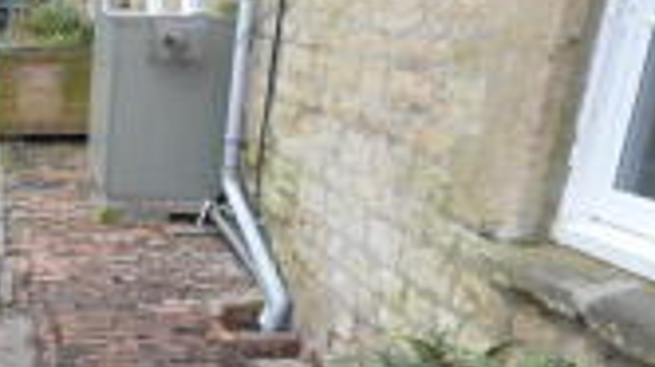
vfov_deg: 21.5
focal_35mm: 54
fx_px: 937
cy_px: 349
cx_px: 4
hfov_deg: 35.0
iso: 360
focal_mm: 12
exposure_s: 1/125
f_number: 5.6
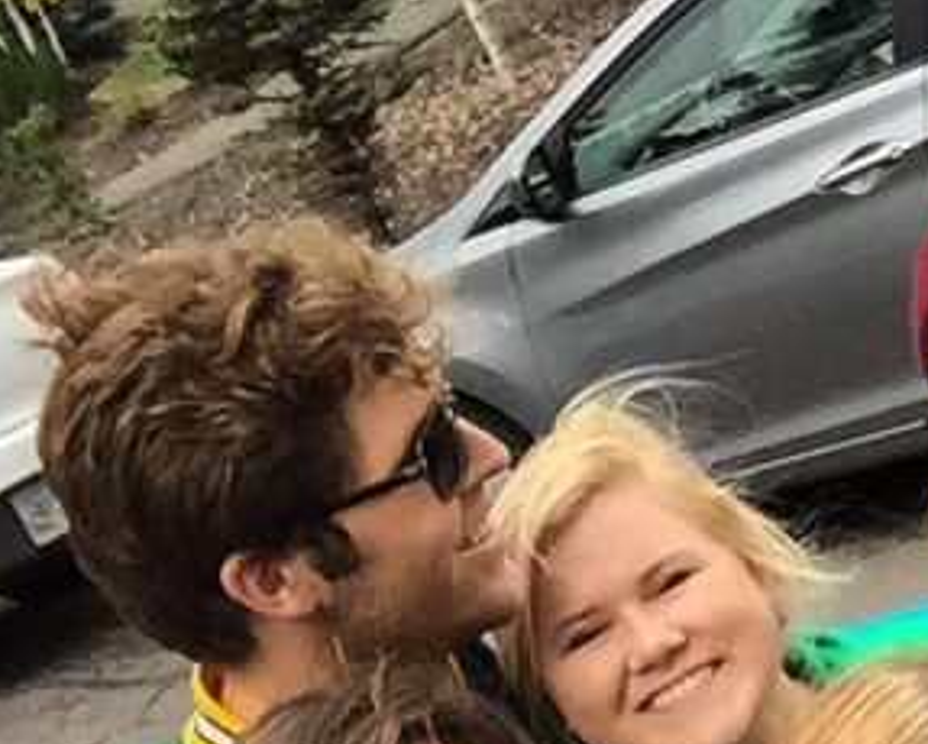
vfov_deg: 13.9
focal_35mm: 108
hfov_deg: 17.1
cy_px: 870
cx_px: 1074
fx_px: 2968
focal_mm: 2.65
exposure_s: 1/375
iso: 32
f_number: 2.2
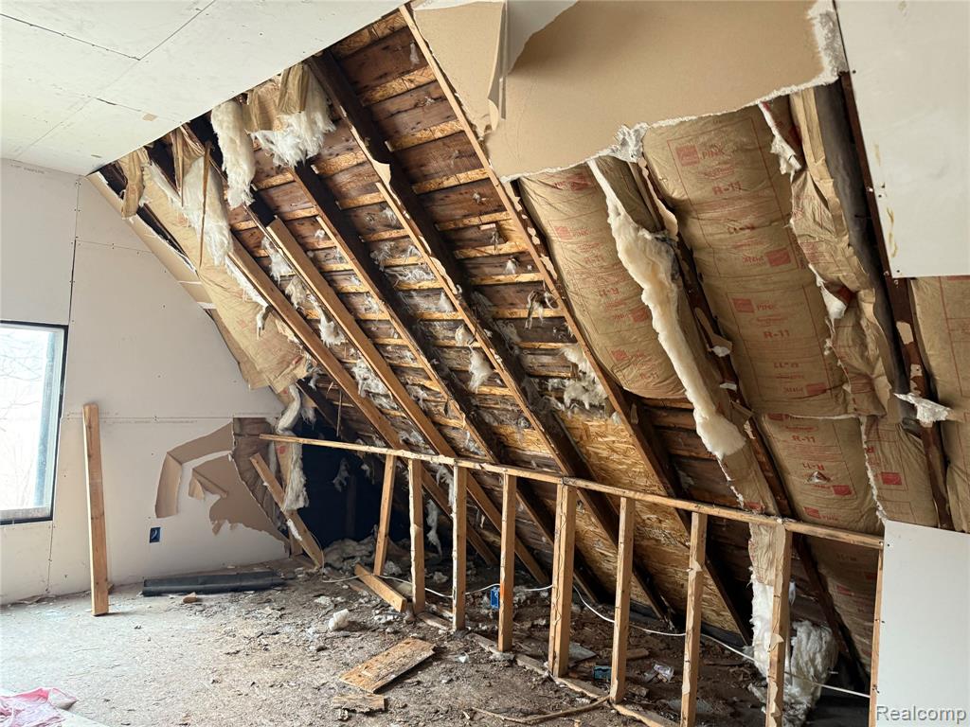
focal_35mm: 24
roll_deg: -4.3
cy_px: 364
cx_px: 485
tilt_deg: -0.9
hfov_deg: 71.6
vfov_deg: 56.8
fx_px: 673
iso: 250
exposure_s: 1/50
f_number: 1.78
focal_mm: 6.76
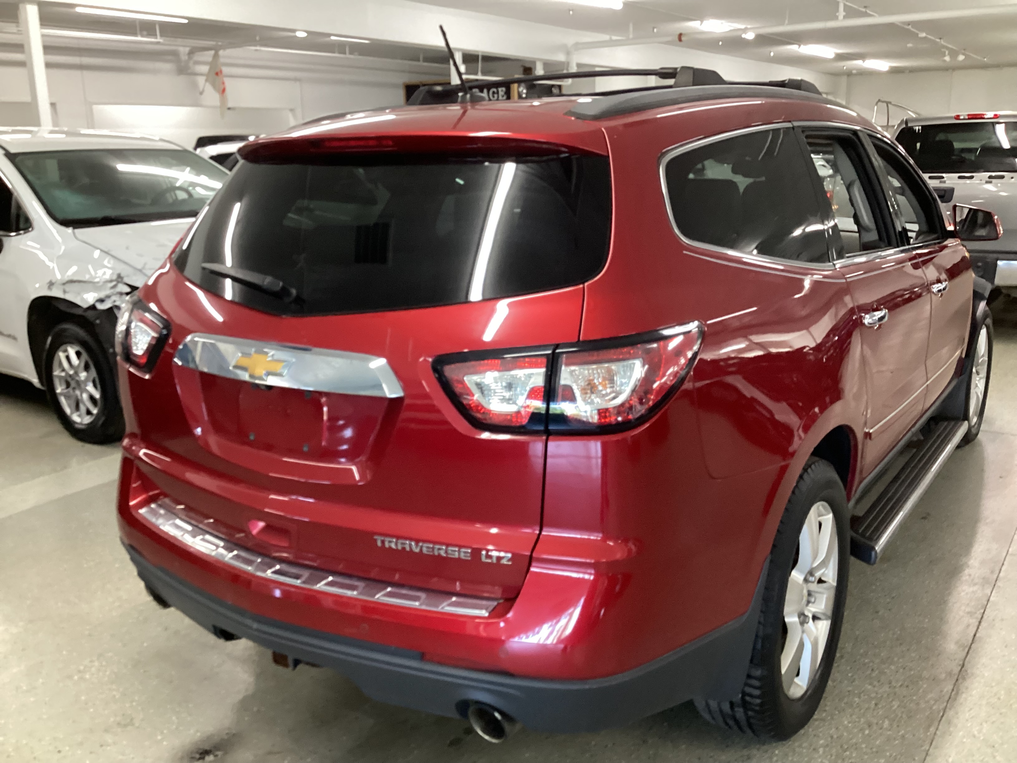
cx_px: 508
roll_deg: +0.6
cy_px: 382
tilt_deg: -13.9
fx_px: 911
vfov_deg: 45.4
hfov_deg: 58.4
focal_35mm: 31
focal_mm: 3.3
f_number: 2.4
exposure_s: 1/50
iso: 320
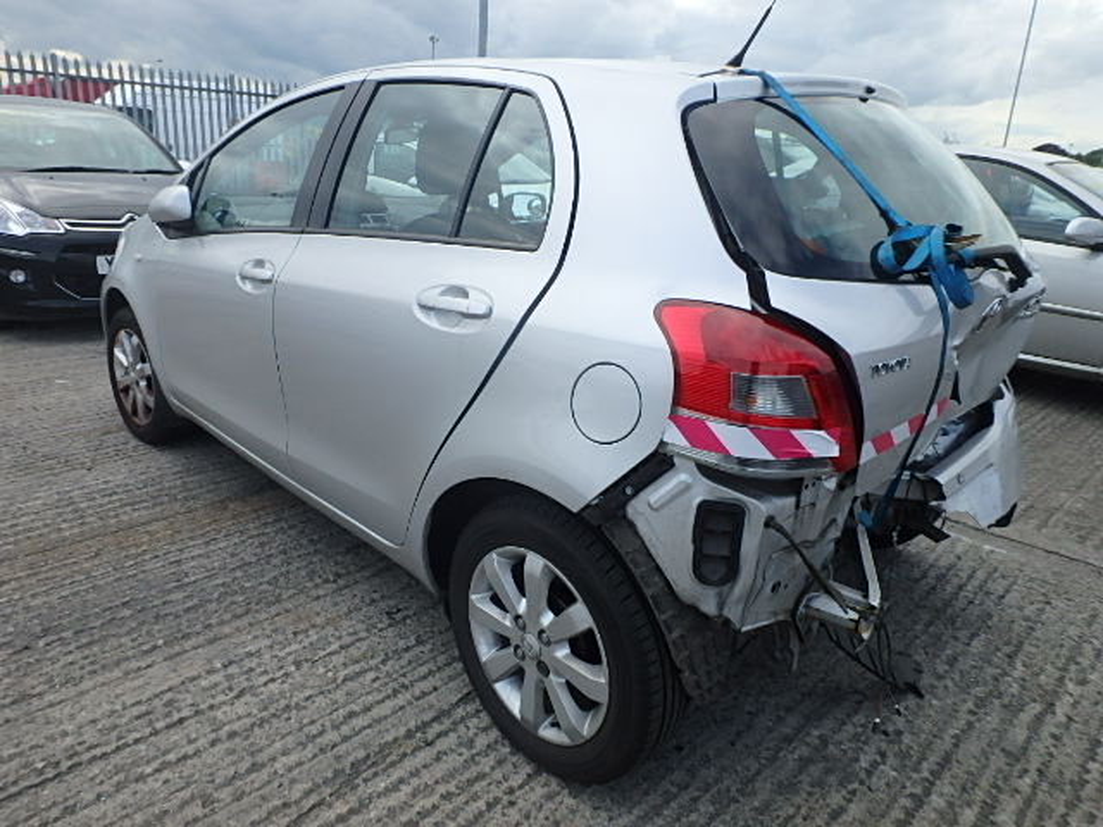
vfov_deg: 56.8
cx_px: 552
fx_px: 765
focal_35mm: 24
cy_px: 414
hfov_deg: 71.6
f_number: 3.9
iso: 125
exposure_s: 1/640
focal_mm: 4.2
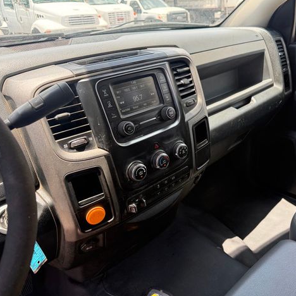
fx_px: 281
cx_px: 184
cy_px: 146
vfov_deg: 55.6
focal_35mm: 29
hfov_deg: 55.0
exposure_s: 1/383
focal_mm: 6.76
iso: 100
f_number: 1.78
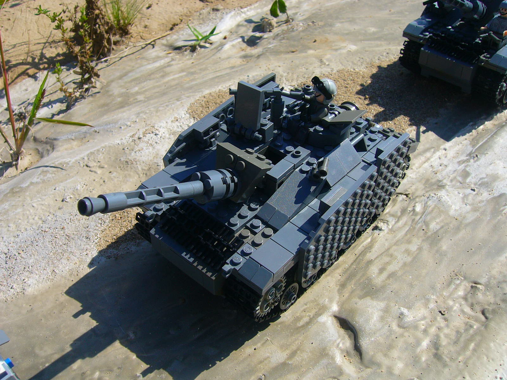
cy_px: 190
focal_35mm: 35
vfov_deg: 40.7
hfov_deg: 52.6
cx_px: 254
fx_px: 513
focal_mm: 5.8
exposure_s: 1/400
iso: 64
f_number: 5.6
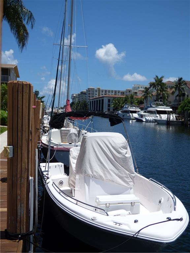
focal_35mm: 41
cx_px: 95
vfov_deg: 45.8
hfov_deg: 35.1
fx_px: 300
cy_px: 126
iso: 100
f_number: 3.6
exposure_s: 1/2000
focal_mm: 7.37
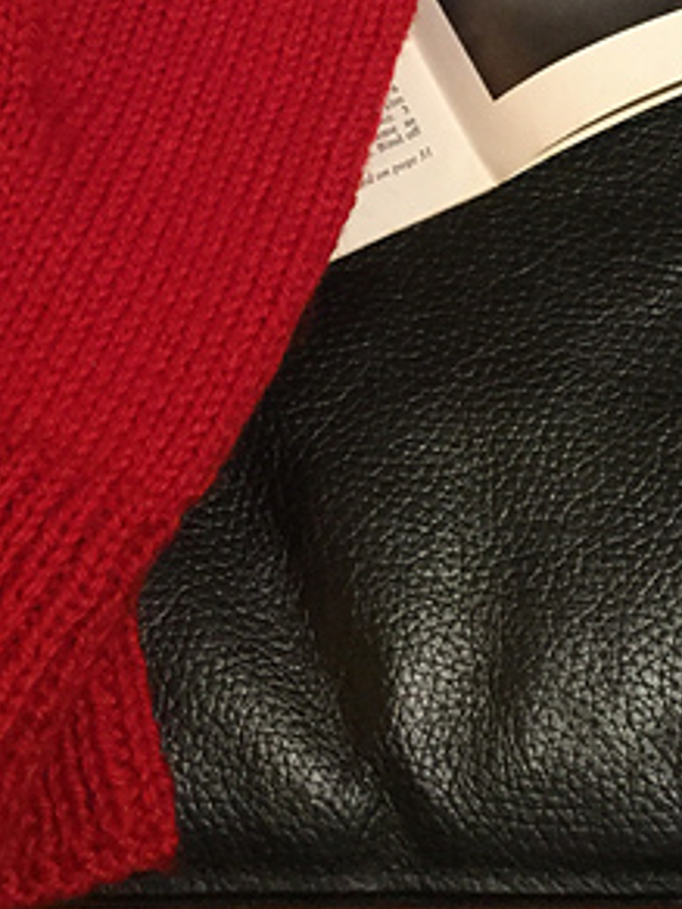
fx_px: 1786
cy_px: 149
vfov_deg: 27.8
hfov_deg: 21.6
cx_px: 299
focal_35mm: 68
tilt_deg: -65.7
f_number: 2.4
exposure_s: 1/30
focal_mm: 3.3
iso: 250
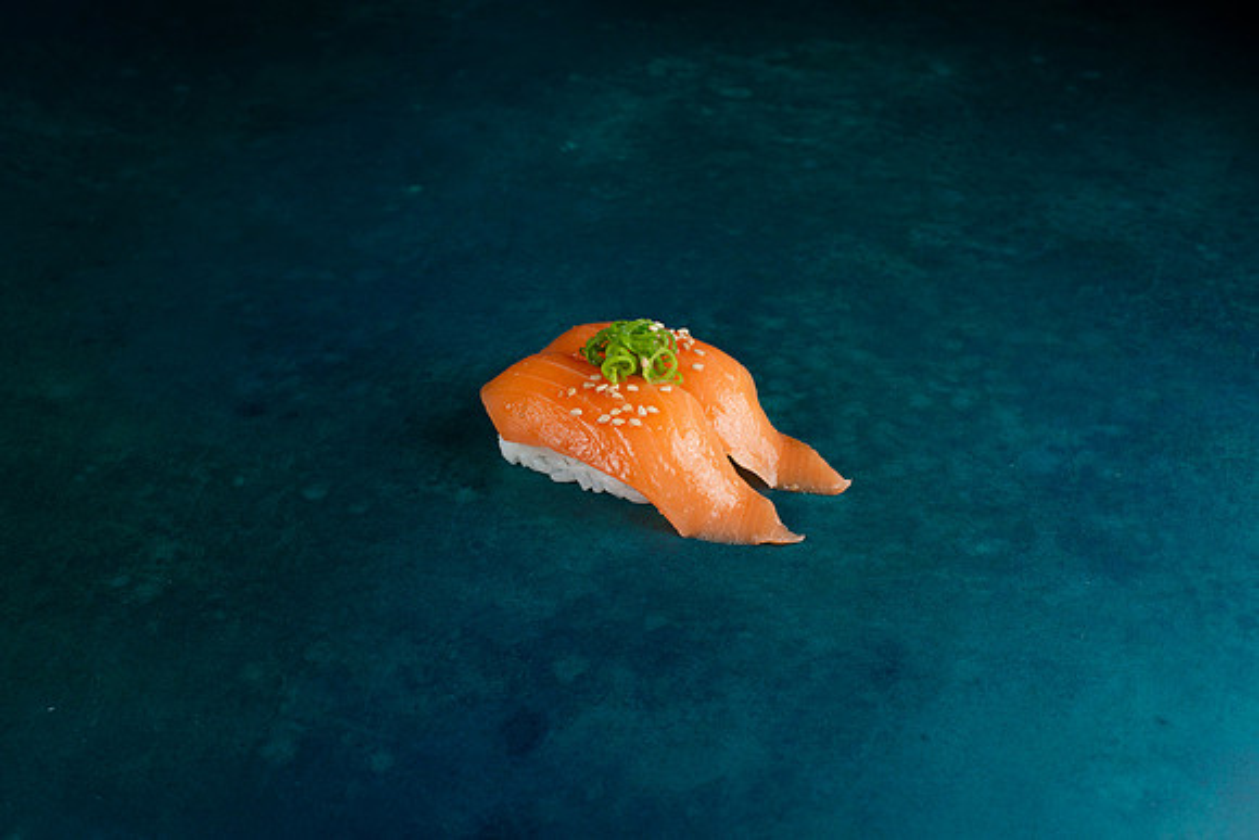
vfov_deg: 27.0
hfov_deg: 39.6
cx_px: 630
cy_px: 420
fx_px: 1749
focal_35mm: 50
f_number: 10
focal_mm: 50
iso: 250
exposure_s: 1/250
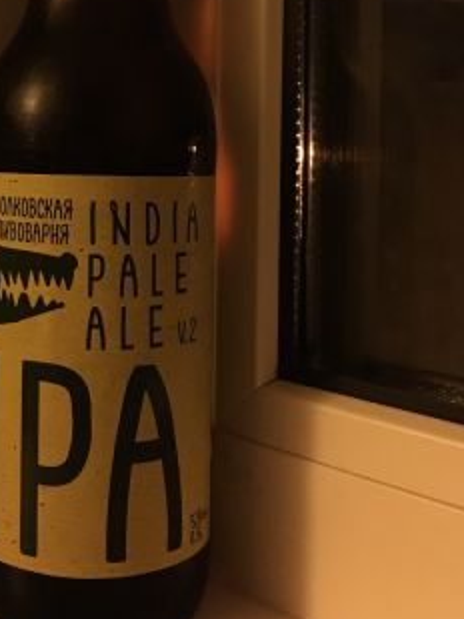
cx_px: 98
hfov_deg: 28.5
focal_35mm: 50
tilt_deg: -0.4
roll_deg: -0.6
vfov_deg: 37.2
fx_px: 893
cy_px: 151
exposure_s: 1/17
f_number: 2.2
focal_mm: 4.15
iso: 640
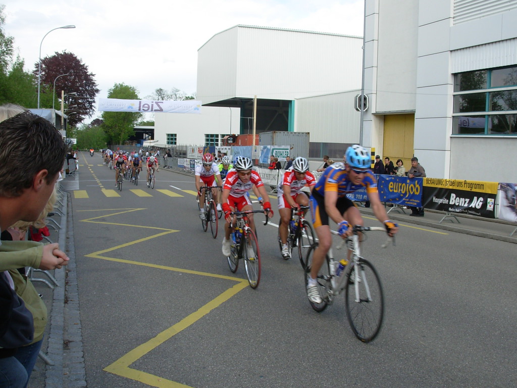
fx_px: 568
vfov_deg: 37.7
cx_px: 258
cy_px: 194
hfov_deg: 49.0
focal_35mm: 38
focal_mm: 6.3
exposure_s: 1/209
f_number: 4.9
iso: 50
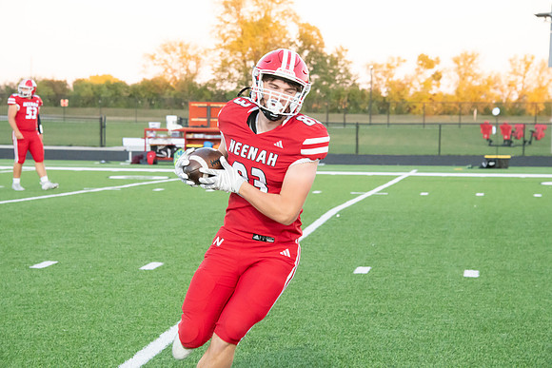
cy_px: 184
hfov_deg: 16.4
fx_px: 1917
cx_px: 276
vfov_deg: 11.0
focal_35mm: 125
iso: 8000
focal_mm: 125
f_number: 9
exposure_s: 1/400
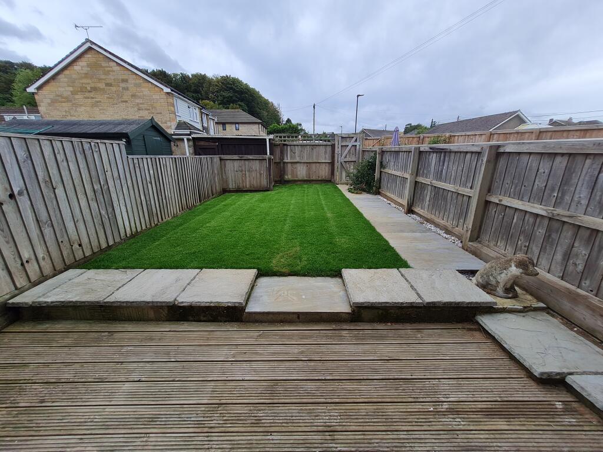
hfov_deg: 106.2
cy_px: 226
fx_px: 226
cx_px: 302
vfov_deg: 89.9
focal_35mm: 13
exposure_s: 1/389
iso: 50
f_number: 2.2
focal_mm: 1.74
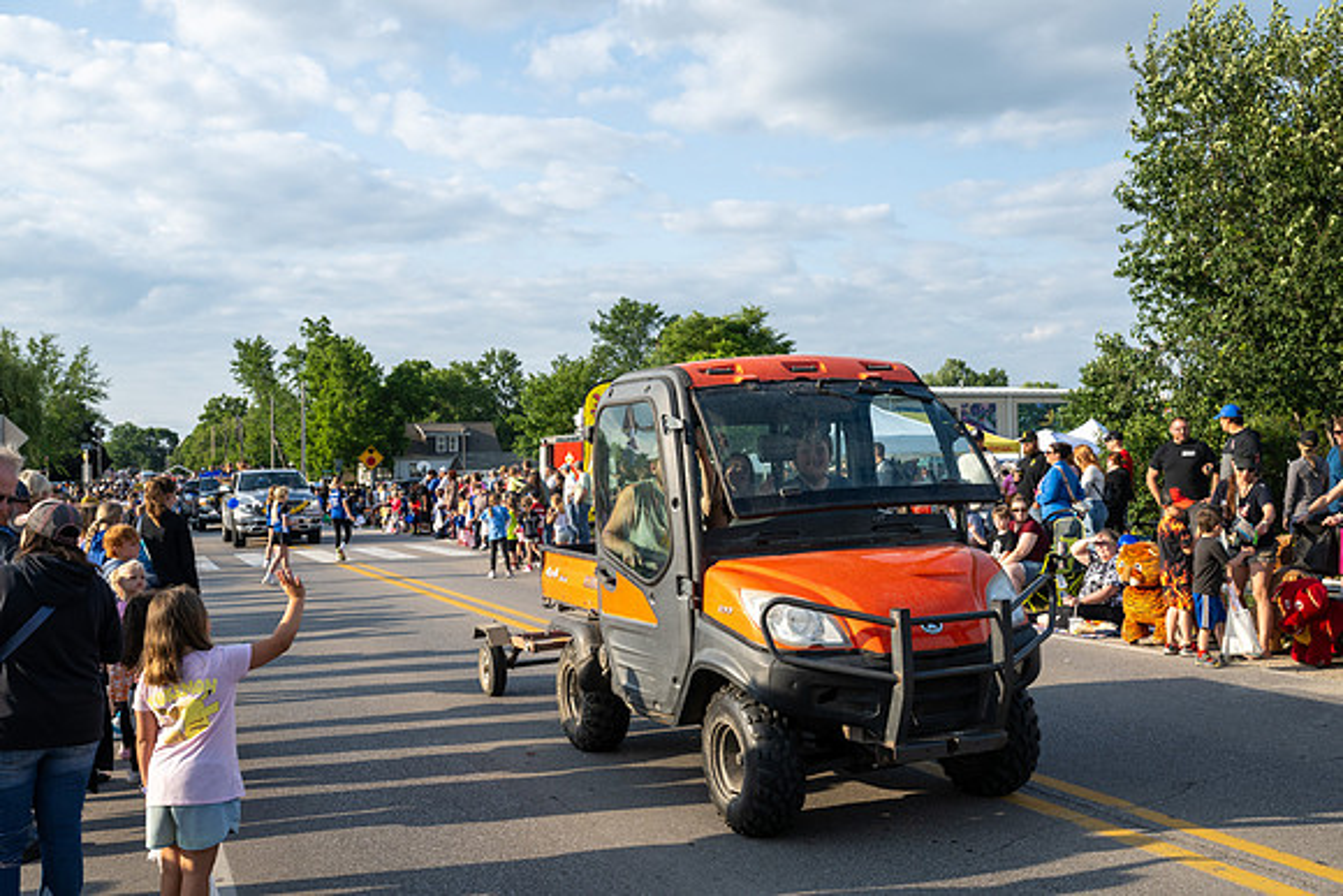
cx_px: 672
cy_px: 448
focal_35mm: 35
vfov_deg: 37.9
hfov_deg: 54.4
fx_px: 1306
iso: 250
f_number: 10
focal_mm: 35
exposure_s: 1/250
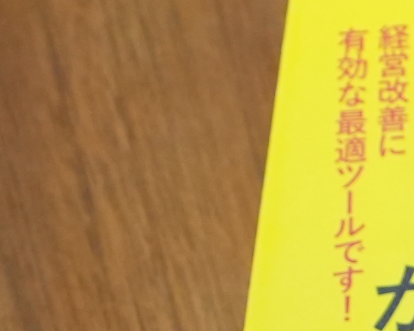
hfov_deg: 9.6
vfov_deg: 9.1
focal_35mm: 161
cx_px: 1196
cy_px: 617
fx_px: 1973
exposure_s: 1/160
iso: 2000
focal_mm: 19
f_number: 4.5
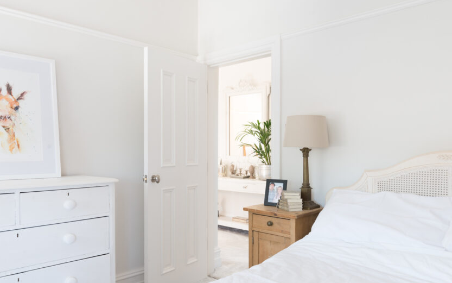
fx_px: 345
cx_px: 205
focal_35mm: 28
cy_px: 152
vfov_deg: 44.5
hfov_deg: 66.3
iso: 100
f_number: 9
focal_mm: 22
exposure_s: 1/2
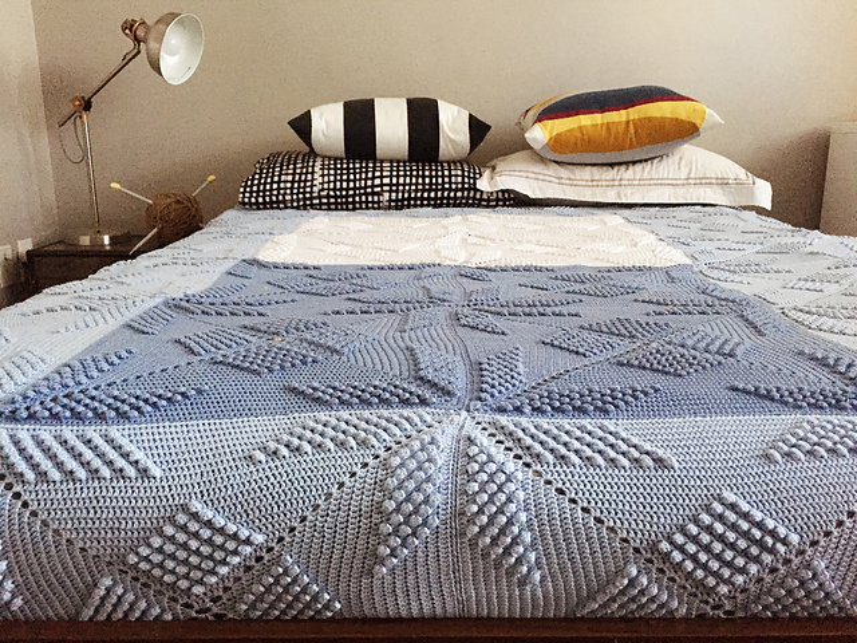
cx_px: 428
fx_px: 718
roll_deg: +0.0
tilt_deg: -13.7
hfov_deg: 61.7
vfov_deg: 48.2
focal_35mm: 29
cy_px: 322
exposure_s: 1/15
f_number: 2.2
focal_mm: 4.15
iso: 320
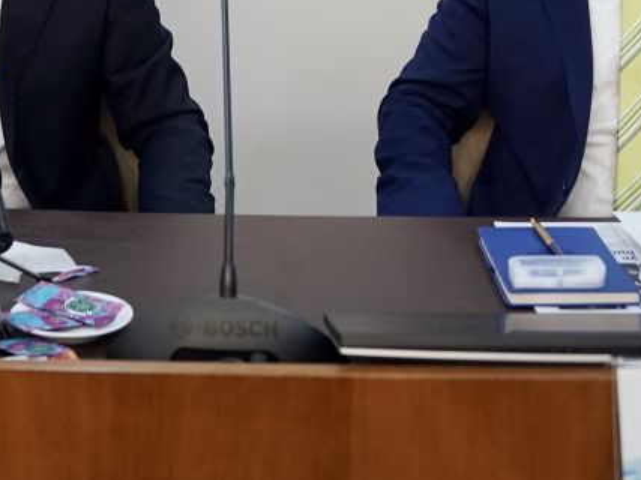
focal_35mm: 81
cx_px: 176
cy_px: -213
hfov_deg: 23.9
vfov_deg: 16.7
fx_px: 1499
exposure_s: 1/160
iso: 2000
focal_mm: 24
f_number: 3.2
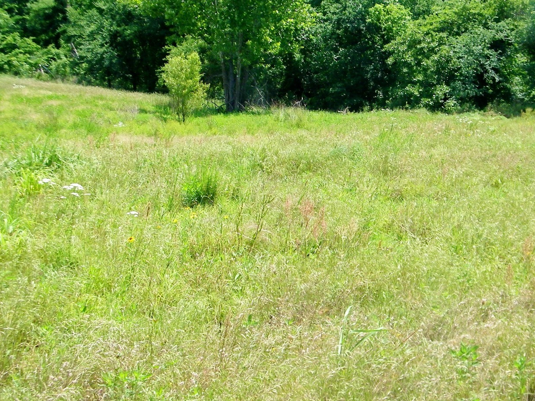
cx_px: 381
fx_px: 943
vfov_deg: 24.0
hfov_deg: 31.3
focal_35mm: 61
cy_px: 167
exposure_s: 1/160
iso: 80
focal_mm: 6.9
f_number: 7.6
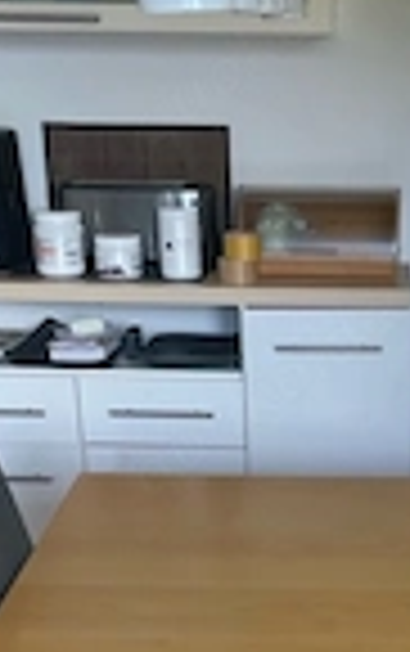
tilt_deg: -28.6
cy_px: 796
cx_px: 360
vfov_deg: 24.4
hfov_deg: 17.0
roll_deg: -1.2
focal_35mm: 76
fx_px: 1355
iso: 125
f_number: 1.6
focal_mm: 4.2
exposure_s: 1/121
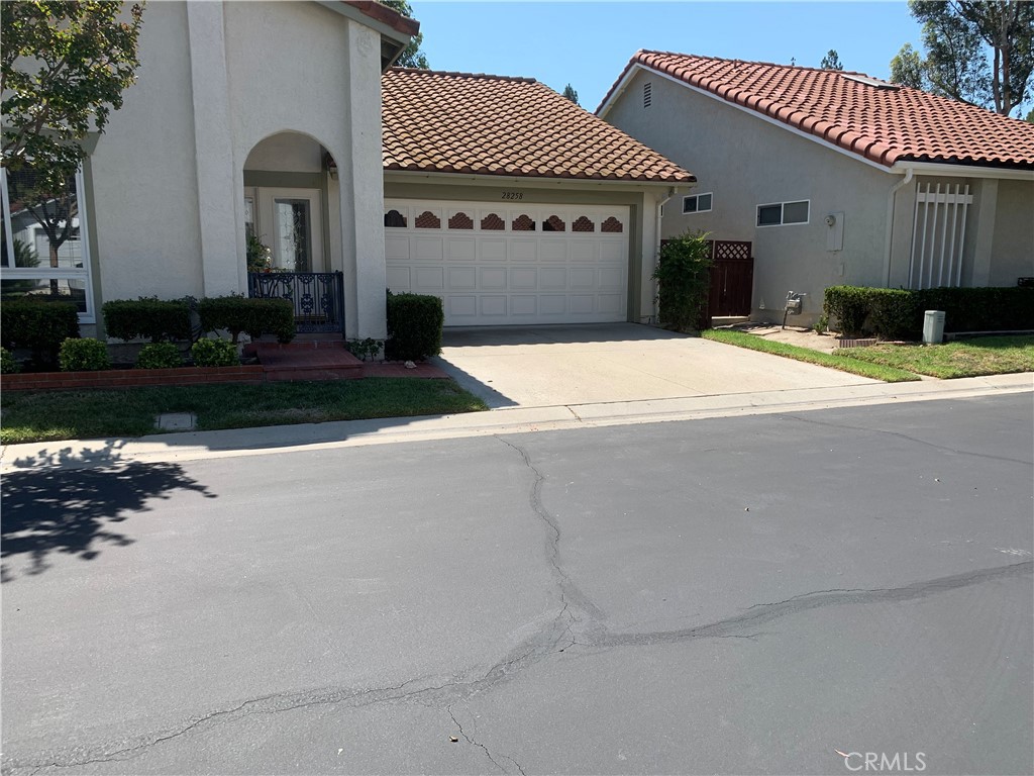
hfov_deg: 67.3
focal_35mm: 26
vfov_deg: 53.1
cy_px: 388
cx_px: 517
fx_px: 777
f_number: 1.8
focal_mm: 4.25
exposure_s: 1/1490
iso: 25
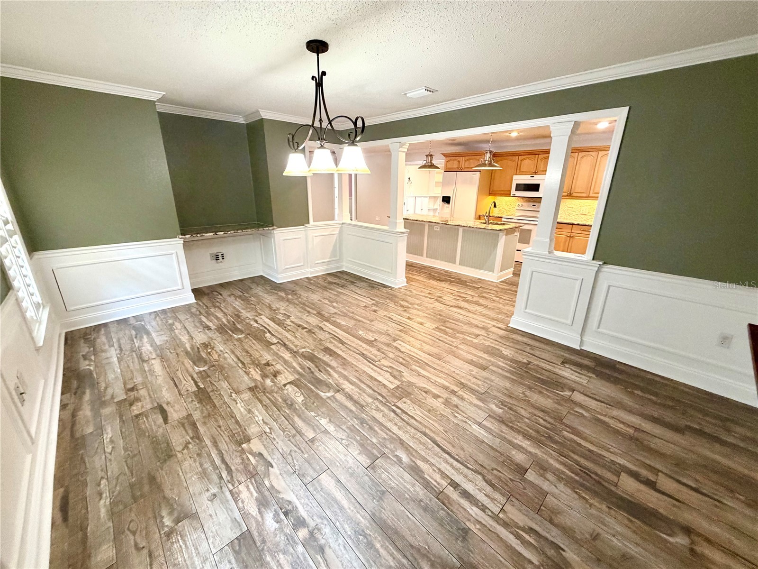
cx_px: 379
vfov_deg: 85.7
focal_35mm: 14
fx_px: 307
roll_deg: -1.4
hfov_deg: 102.1
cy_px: 284
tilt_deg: -18.9
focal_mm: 2.22
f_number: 2.2
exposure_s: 1/60
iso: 400
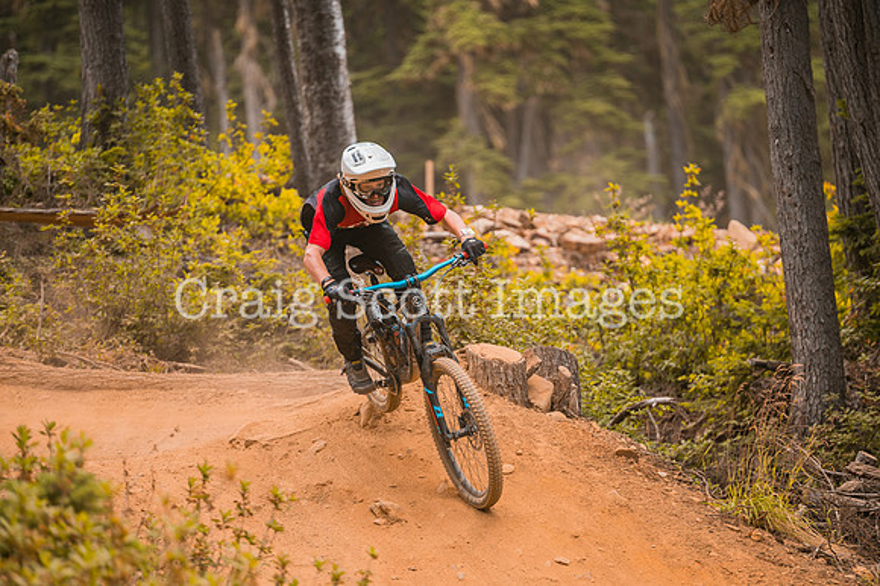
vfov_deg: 6.3
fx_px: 5288
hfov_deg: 9.5
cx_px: 476
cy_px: 317
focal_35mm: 216
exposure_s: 1/1600
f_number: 2.8
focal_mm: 200
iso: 400
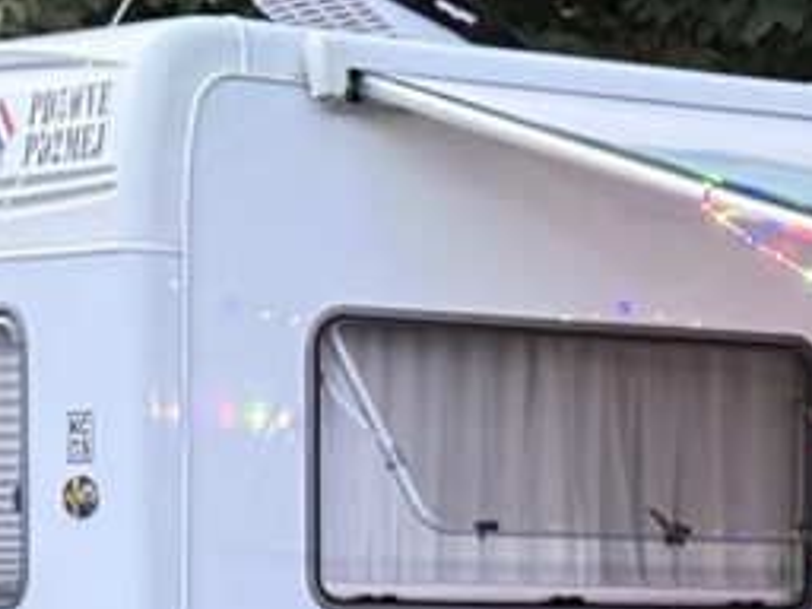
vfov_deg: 7.6
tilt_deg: -2.4
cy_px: 860
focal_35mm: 192
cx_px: 955
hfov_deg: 10.2
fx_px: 4504
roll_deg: +0.0
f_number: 1.78
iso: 1000
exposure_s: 1/15
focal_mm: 6.76
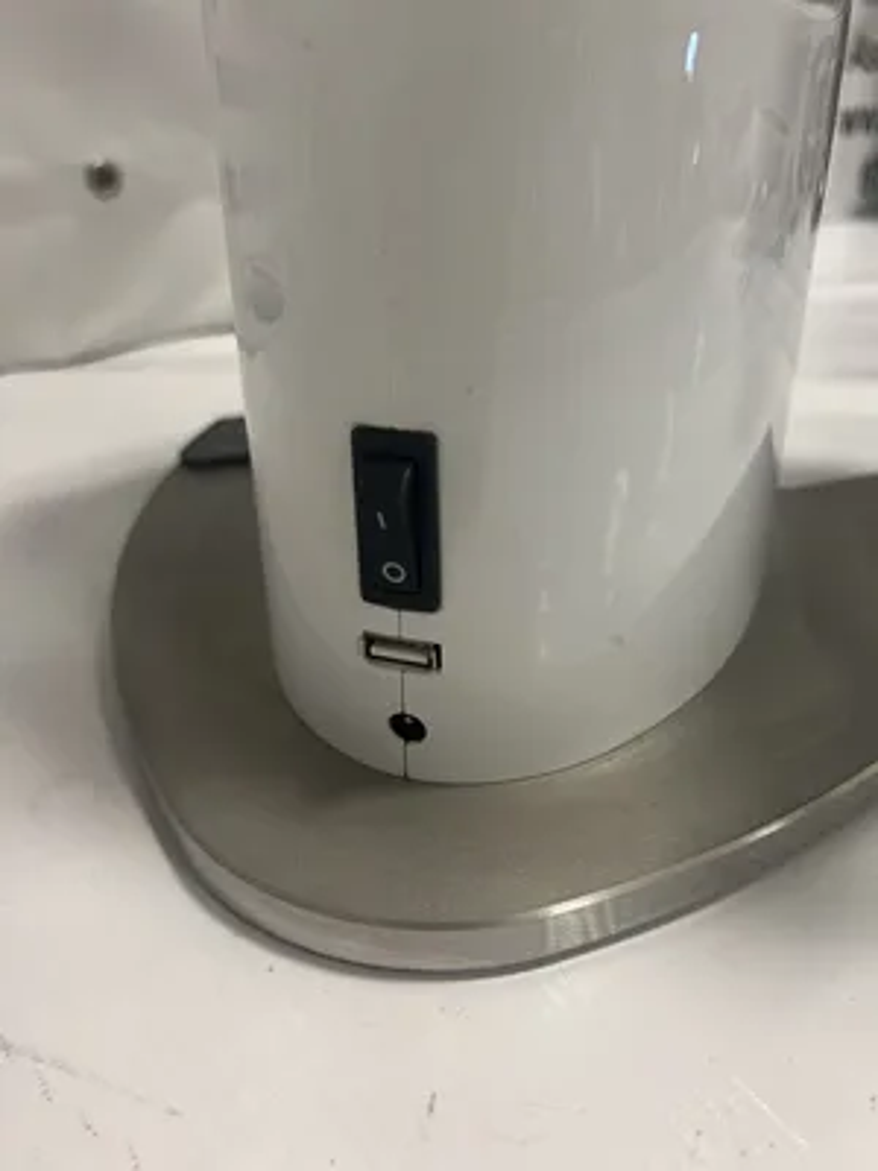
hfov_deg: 53.1
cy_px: 586
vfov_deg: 67.3
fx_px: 879
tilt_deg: -30.3
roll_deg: +1.1
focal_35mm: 26
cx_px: 439
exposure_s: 1/60
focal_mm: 5.7
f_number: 1.5
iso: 160
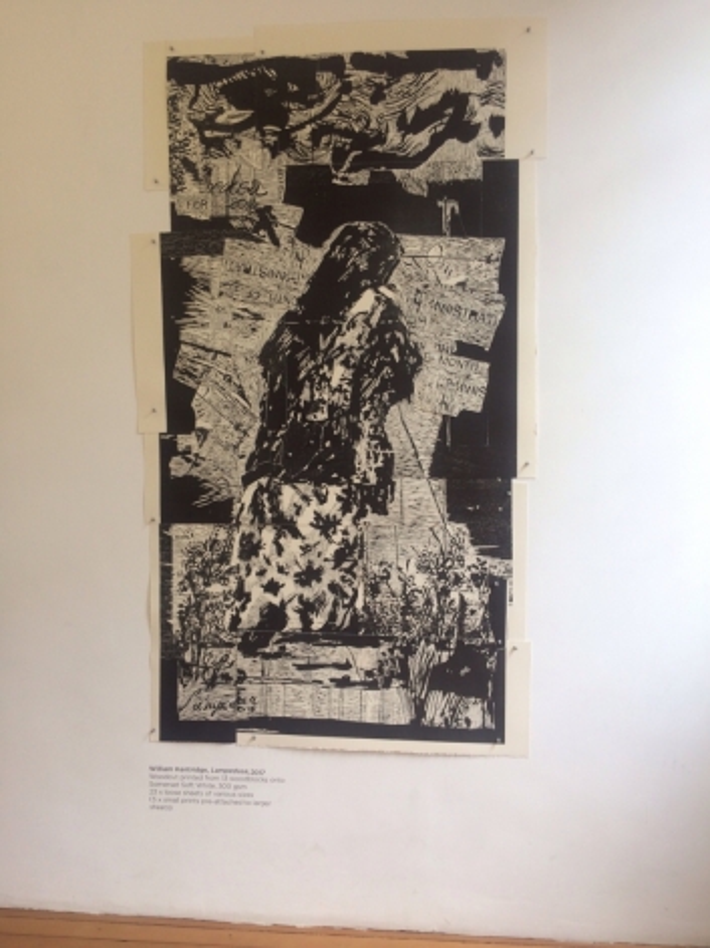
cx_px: 355
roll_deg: +1.9
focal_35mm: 29
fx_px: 793
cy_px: 474
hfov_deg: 48.2
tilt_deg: -1.6
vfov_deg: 61.7
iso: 40
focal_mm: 4.15
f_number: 2.2
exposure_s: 1/100
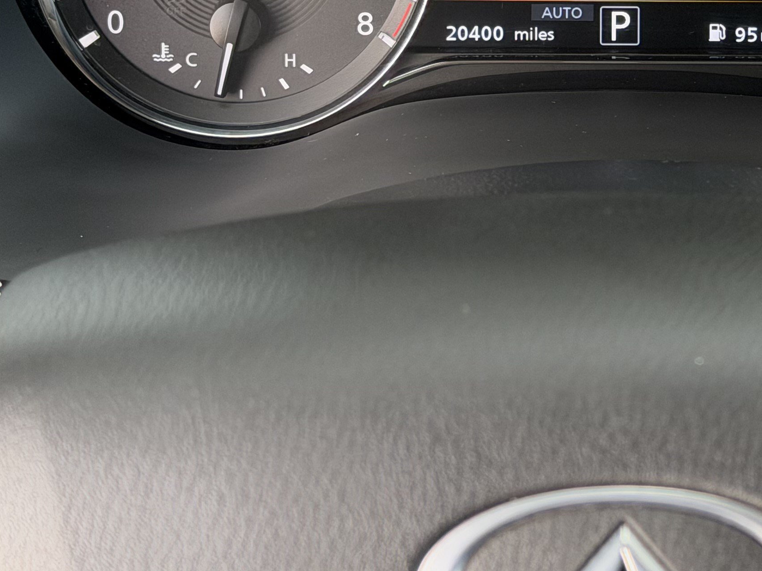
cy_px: 17
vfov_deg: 12.8
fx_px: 2509
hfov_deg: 17.1
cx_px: 653
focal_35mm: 114
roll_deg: -0.1
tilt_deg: -28.0
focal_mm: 6.76
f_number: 1.78
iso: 80
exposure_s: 1/121
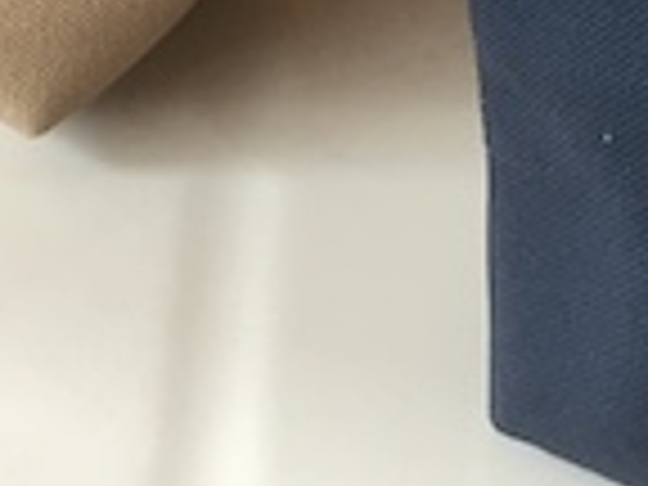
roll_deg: -1.3
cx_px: 522
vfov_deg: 10.1
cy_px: -281
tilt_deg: -36.3
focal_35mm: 141
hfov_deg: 13.9
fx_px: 2639
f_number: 2.2
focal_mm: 4.15
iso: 64
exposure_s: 1/30
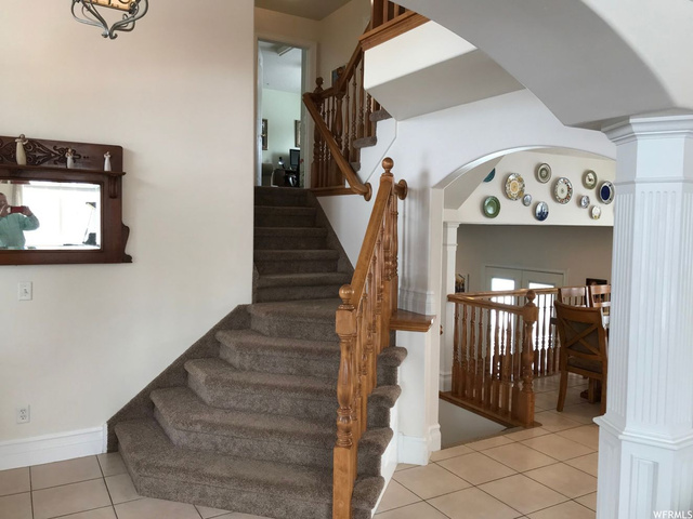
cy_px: 260
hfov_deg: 63.4
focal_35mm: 28
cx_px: 346
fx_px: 561
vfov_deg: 49.7
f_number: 1.8
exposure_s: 1/120
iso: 32
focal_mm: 3.99
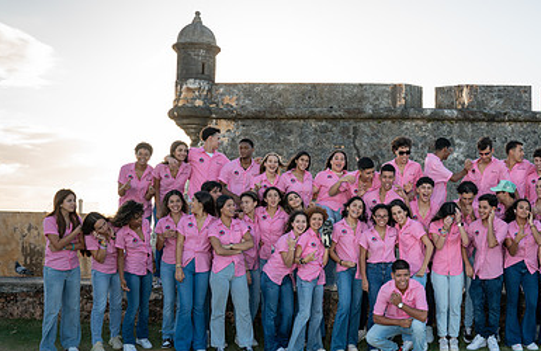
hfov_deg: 48.5
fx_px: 581
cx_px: 386
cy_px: 201
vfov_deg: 33.6
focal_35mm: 39
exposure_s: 1/250
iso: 200
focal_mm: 24
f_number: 5.6
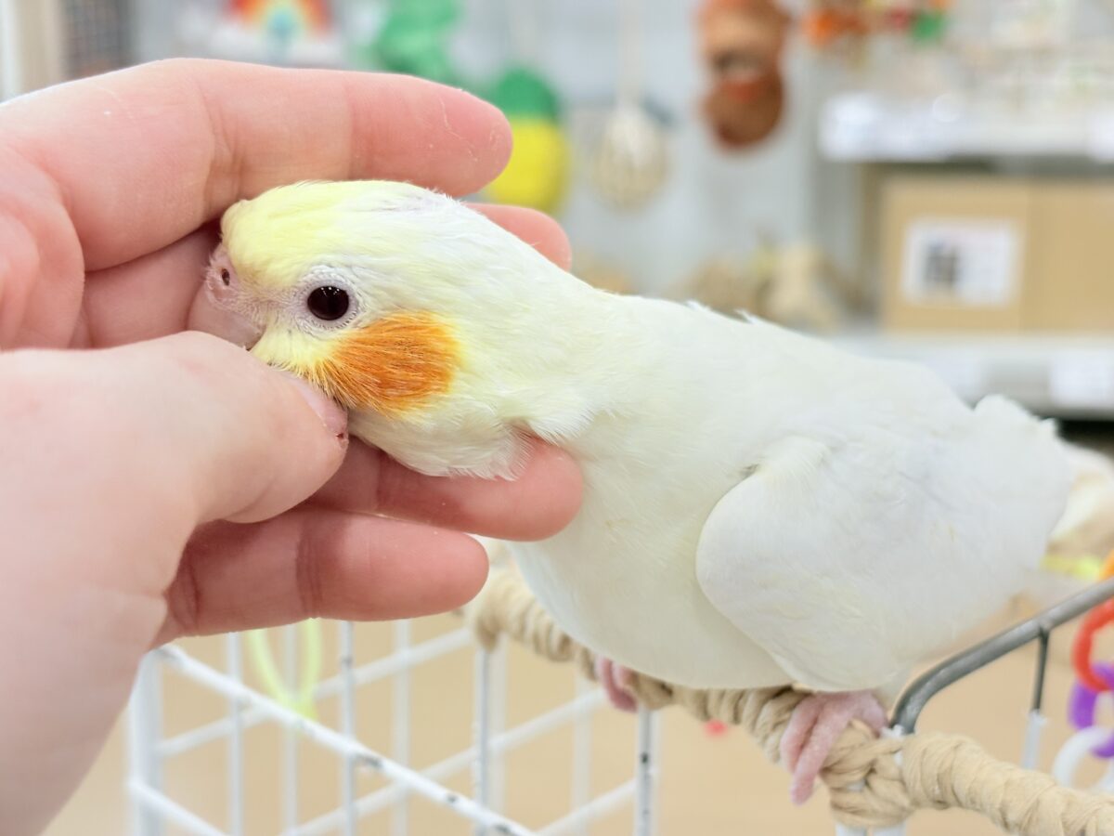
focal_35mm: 52
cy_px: 418
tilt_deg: -14.9
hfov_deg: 36.8
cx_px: 557
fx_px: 1673
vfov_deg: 28.0
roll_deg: +1.8
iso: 80
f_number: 1.6
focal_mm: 5.96
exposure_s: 1/100
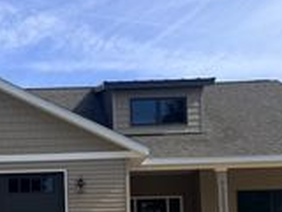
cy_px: 199
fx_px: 611
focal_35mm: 75
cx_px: 58
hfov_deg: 25.6
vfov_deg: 19.2
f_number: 1.78
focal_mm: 6.76
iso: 80
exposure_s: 1/5319
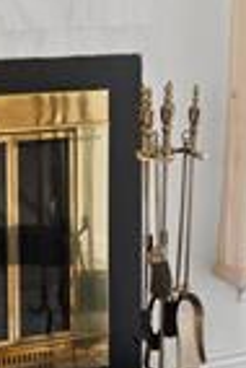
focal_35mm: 152
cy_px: 140
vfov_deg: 13.5
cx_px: 49
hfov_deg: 9.0
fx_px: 1554
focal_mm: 30
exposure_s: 1/2.5
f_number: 4
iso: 160
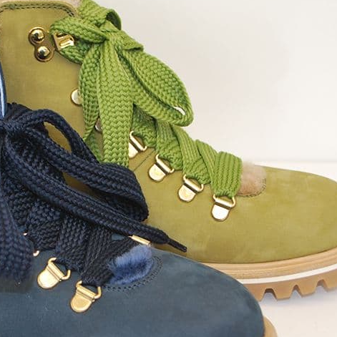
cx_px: 77
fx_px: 859
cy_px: 184
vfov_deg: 22.2
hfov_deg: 22.0
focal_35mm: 78
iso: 200
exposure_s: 1/125
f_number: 4.2
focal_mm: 24
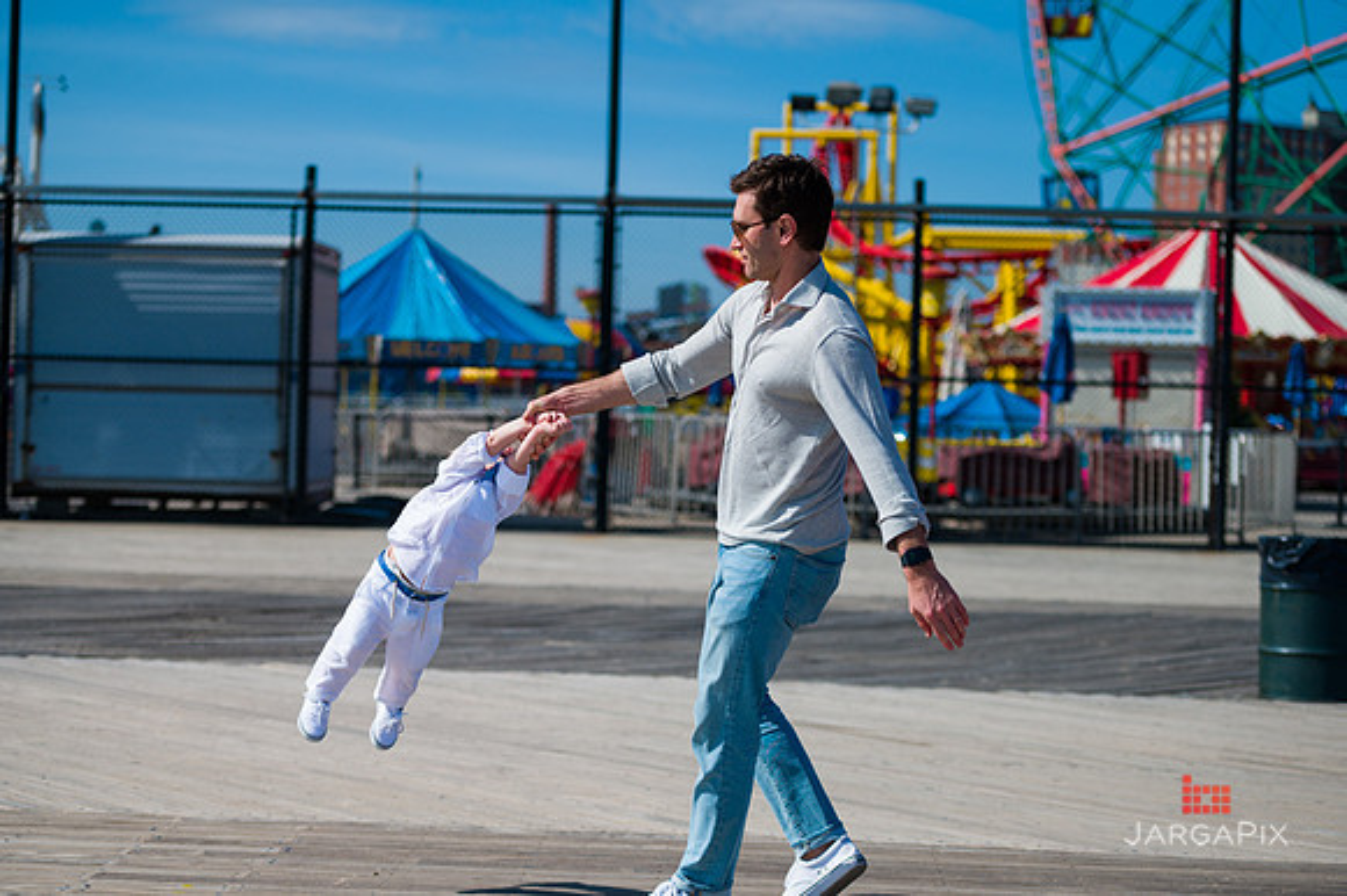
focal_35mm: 70
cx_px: 674
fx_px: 2618
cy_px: 448
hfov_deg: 28.9
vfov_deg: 19.4
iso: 200
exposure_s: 1/6400
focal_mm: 70
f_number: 3.2
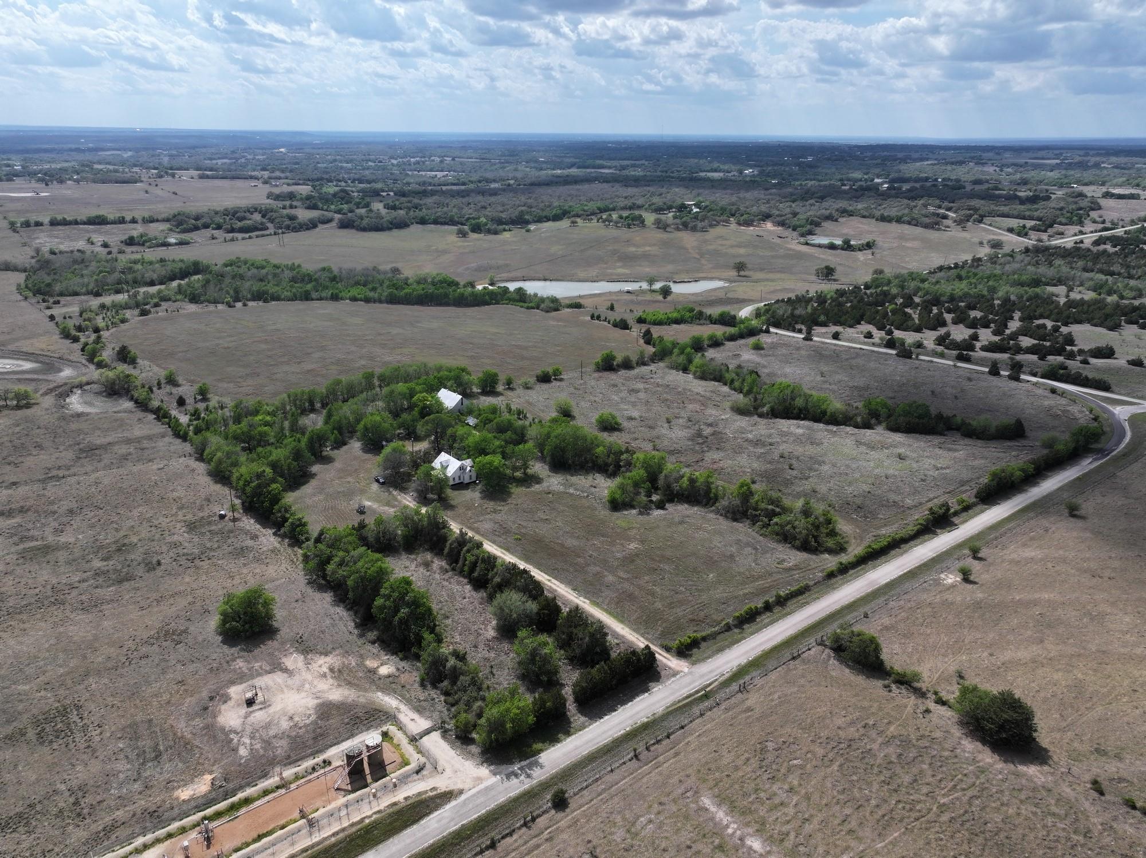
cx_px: 573
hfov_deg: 71.6
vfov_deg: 56.8
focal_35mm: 24
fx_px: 794
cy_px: 429
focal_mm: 12.29
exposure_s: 1/3200
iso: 140
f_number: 2.8
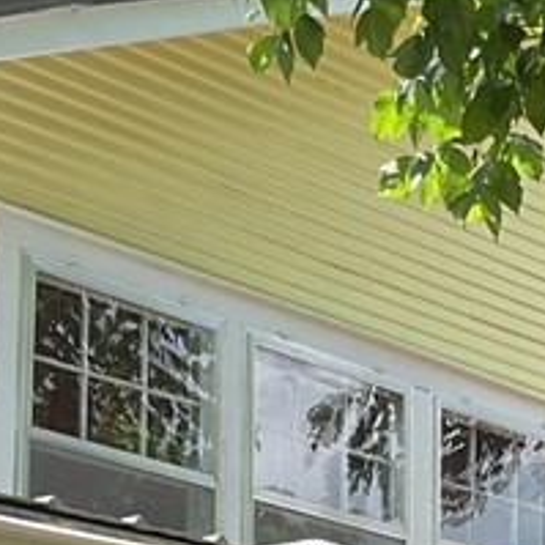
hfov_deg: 13.0
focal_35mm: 132
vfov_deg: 12.5
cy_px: 846
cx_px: 597
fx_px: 2351
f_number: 1.8
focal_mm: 3
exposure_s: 1/568
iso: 16
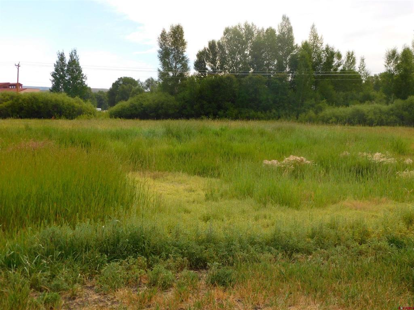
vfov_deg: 28.6
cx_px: 207
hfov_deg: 37.5
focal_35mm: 51
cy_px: 155
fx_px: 610
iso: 125
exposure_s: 1/500
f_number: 3.8
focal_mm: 9
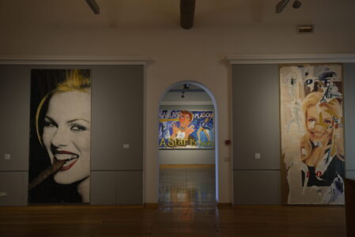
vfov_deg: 37.9
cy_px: 118
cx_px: 178
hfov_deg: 54.4
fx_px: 345
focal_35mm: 35
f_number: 2.8
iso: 250
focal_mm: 35
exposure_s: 1/50
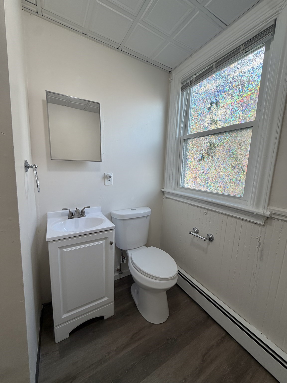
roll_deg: -2.3
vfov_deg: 102.1
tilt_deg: -8.1
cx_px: 144
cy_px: 192
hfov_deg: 85.7
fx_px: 155
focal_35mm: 14
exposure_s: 1/120
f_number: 2.2
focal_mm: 2.22
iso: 100
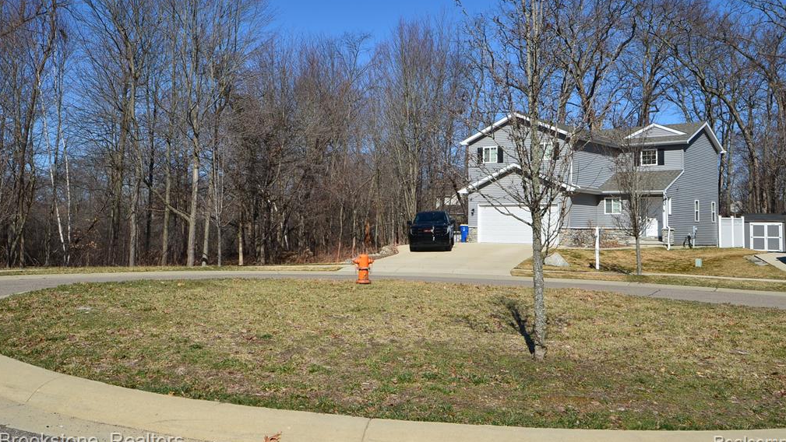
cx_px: 393
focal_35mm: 35
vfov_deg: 33.7
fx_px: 730
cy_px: 191
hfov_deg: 56.6
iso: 100
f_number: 11
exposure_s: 1/200
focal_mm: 22
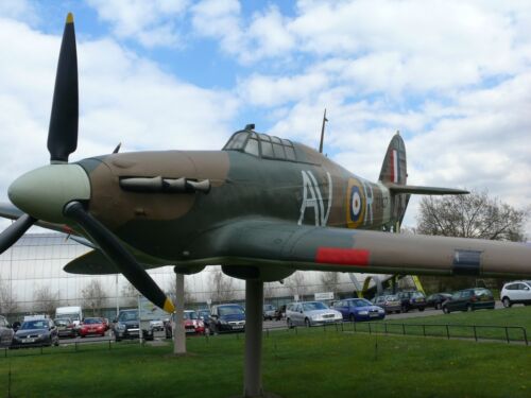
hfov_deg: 52.6
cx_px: 266
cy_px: 199
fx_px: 537
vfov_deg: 40.7
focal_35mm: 35
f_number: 5.6
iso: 100
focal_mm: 7.4
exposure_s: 1/400
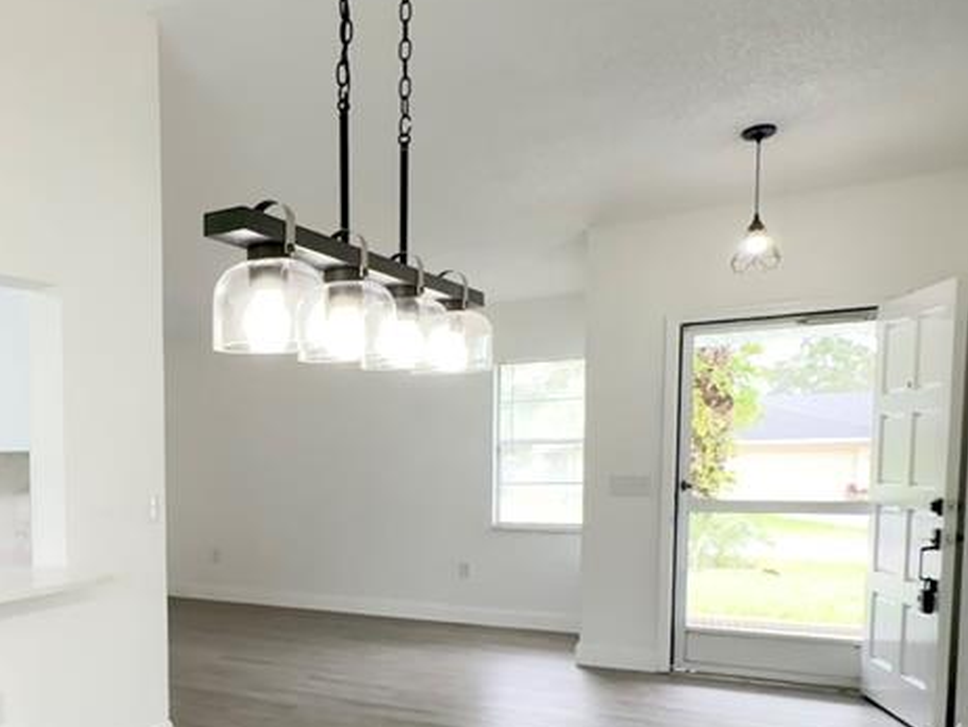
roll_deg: +1.1
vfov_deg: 44.1
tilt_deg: -5.1
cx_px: 63
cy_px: 538
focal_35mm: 31
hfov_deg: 50.4
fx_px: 867
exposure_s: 1/122
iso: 64
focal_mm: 2.22
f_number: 2.2
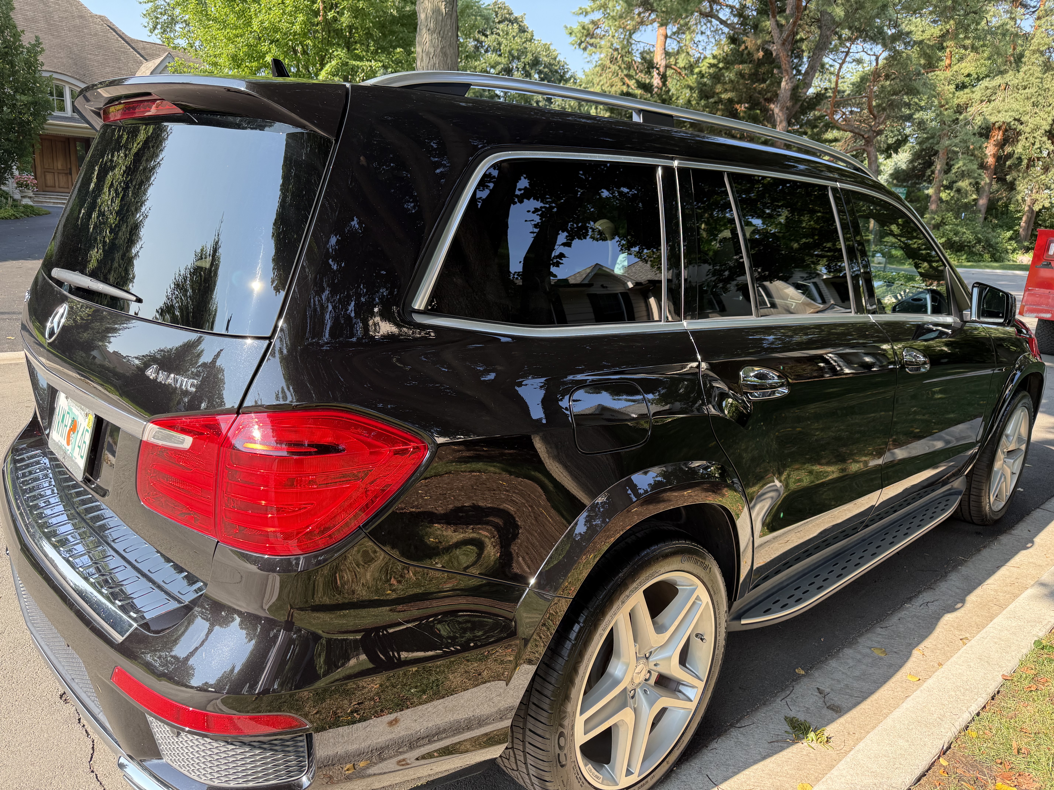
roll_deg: -3.3
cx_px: 527
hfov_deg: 71.6
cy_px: 395
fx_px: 731
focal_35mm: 24
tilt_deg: -12.4
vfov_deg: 56.8
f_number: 1.78
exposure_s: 1/412
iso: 100
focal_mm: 6.76
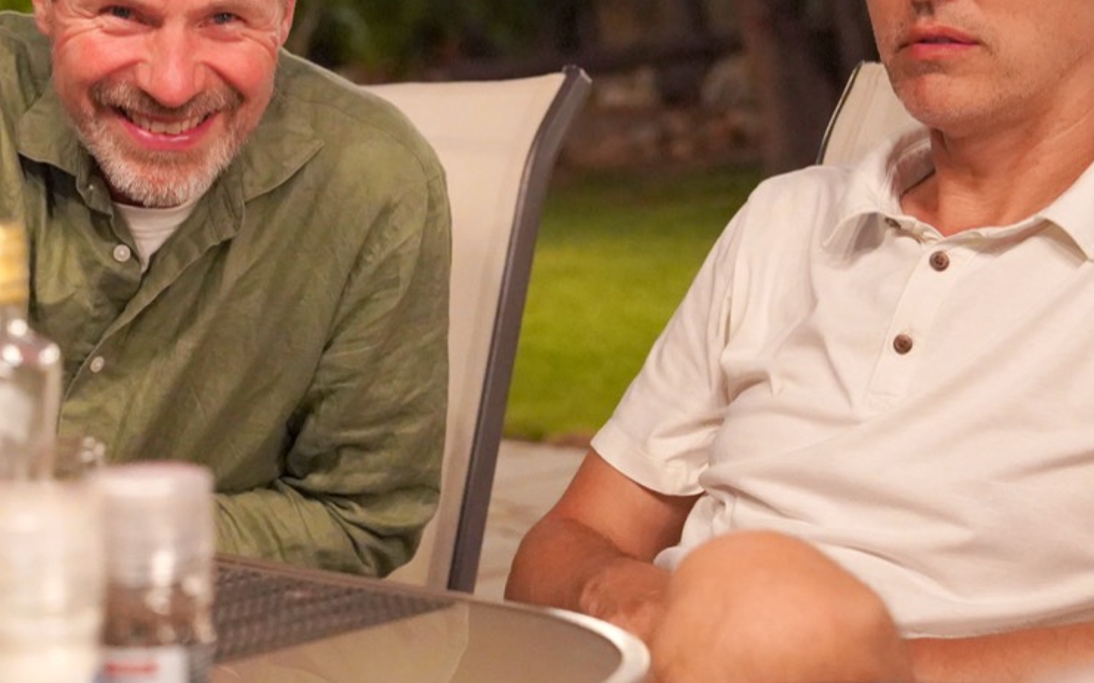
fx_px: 2951
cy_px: 133
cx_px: 242
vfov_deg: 13.1
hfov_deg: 20.8
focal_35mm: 99
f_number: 4
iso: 10000
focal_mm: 48
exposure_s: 1/160
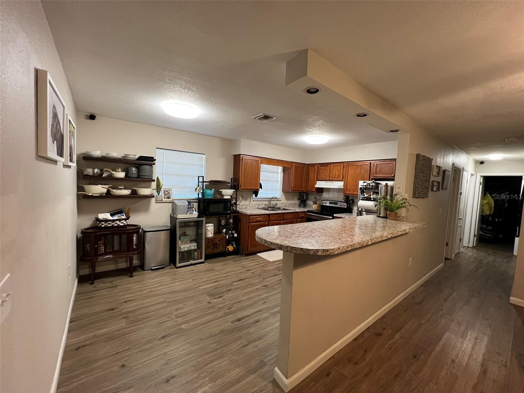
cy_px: 196
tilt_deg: -3.6
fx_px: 197
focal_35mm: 13
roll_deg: -2.9
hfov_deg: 106.2
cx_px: 262
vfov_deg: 89.9
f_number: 1.8
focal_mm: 1.57
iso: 250
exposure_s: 1/60
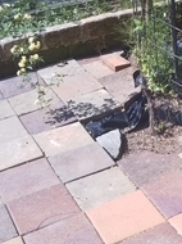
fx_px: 555
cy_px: 86
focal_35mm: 79
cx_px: 216
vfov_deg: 24.7
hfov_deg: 17.8
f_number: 2.2
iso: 40
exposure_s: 1/445
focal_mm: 4
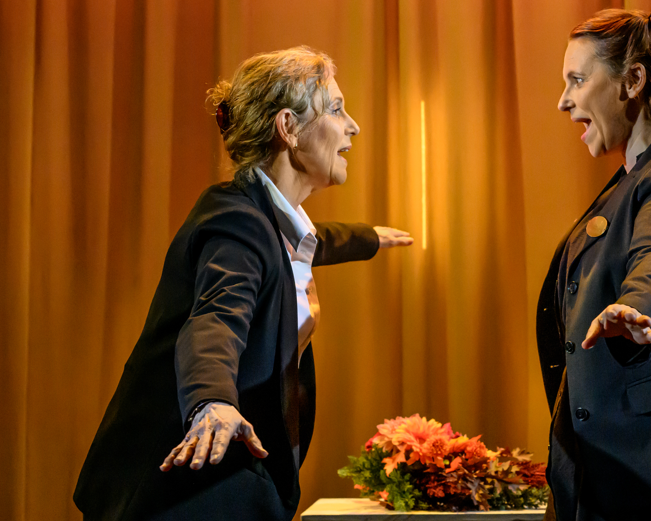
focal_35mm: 63
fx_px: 1214
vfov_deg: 24.2
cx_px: 441
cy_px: 264
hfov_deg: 29.8
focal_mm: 48
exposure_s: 1/500
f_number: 4
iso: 8000
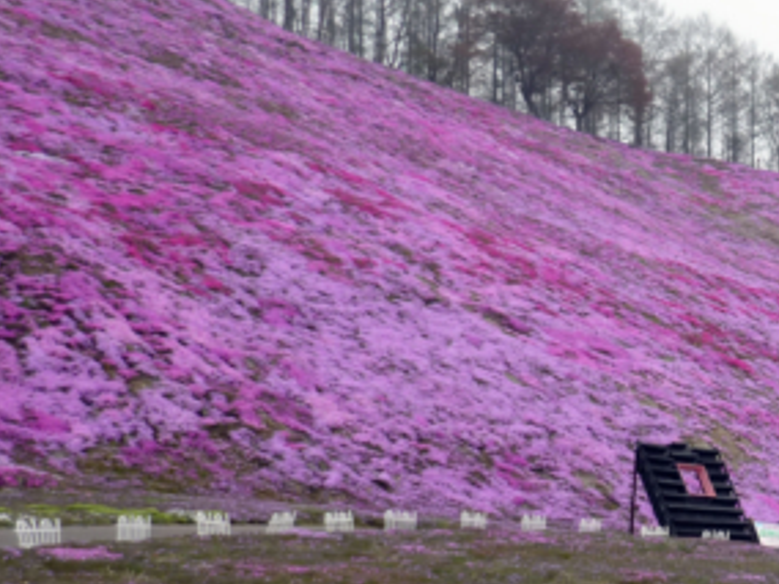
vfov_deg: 15.9
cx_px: 793
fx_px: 2093
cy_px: 334
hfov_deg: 20.4
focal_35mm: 93
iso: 100
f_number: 3
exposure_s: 1/200
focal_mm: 7.2
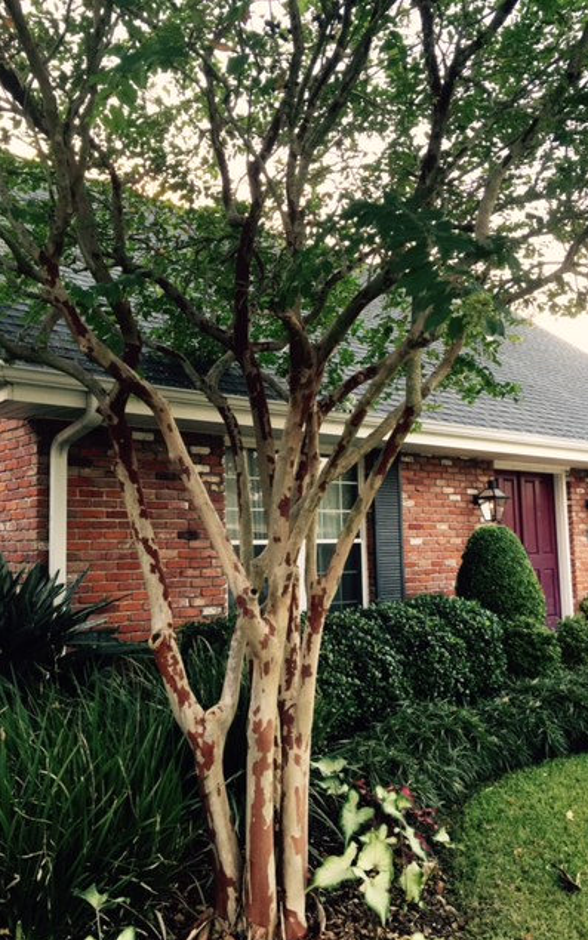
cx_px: 249
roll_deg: +1.1
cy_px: 472
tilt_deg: +6.4
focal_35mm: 31
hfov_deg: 40.5
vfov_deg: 61.2
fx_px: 795
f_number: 2.2
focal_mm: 4.15
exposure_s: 1/30
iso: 50
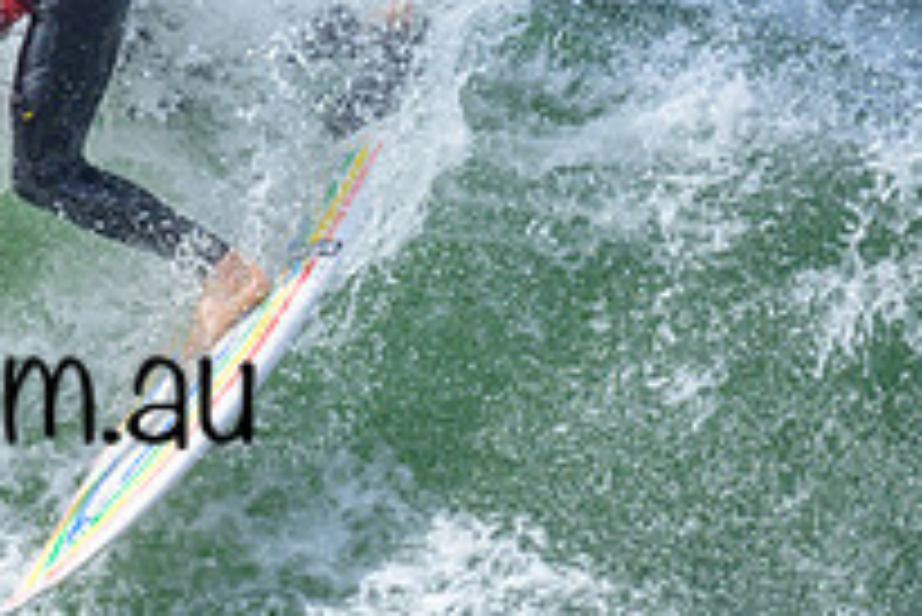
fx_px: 79422
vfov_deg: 0.4
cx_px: -184
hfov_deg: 0.7
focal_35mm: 3099
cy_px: 429
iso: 200
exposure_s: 1/2000
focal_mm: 800
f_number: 6.3
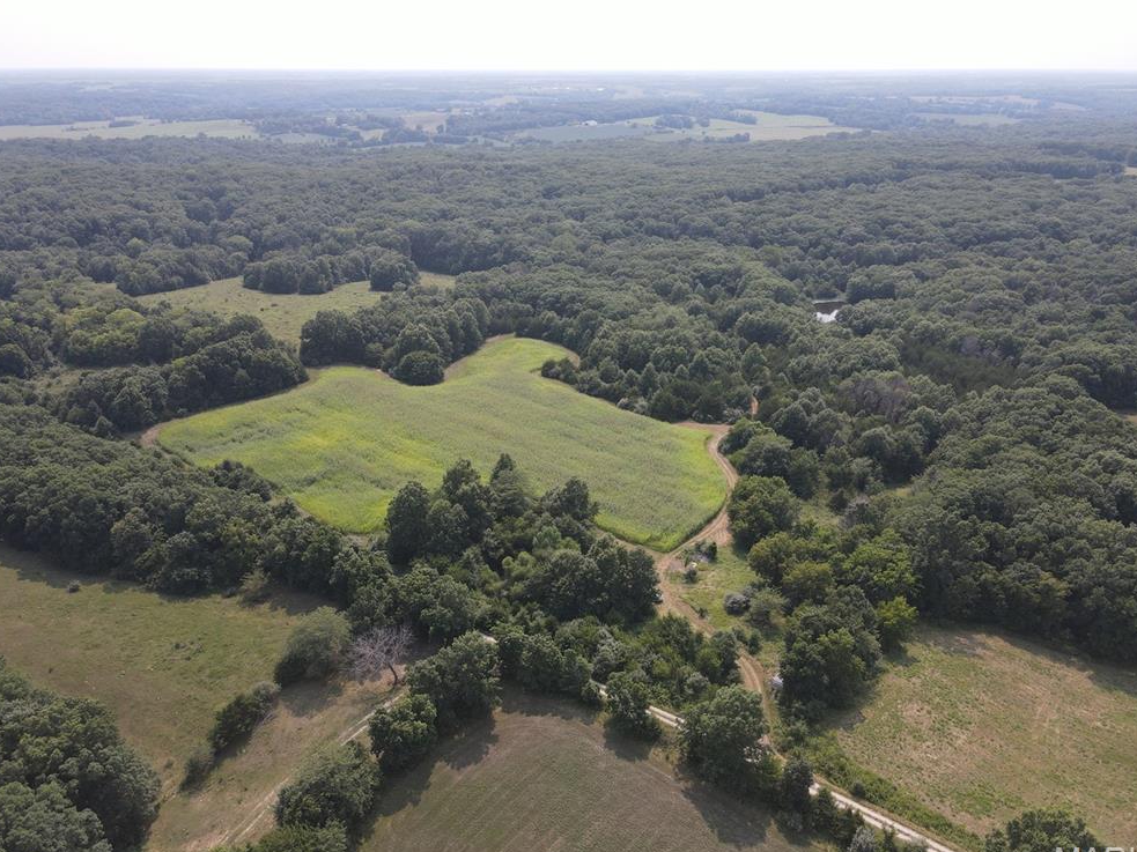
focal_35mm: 25
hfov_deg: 69.4
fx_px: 821
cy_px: 440
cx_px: 578
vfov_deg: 54.9
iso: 100
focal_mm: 4.5
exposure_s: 1/500
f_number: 2.8
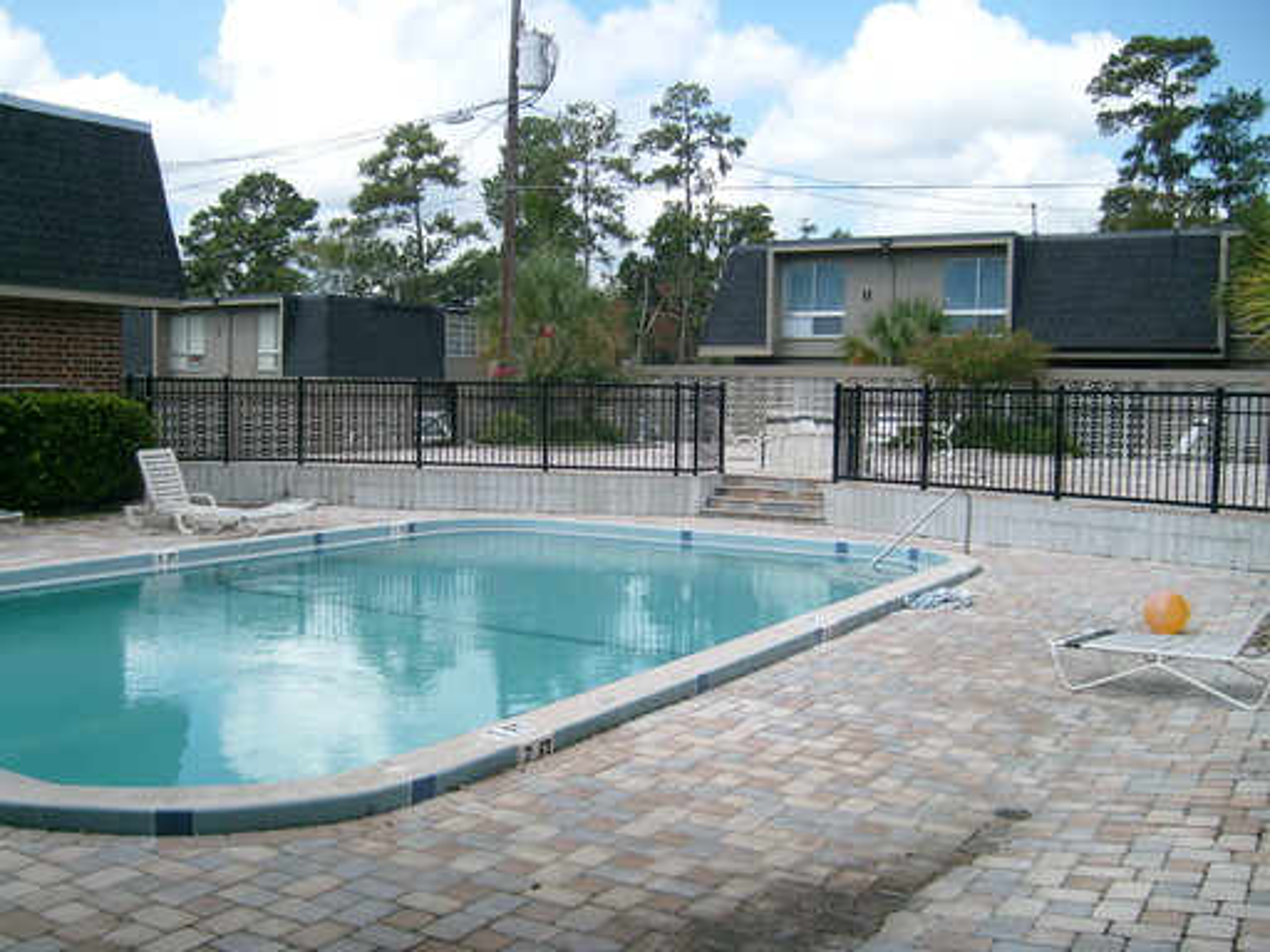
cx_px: 635
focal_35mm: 35
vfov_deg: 40.7
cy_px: 476
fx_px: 1284
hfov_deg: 52.6
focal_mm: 5.8
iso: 80
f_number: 7.1
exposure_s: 1/250
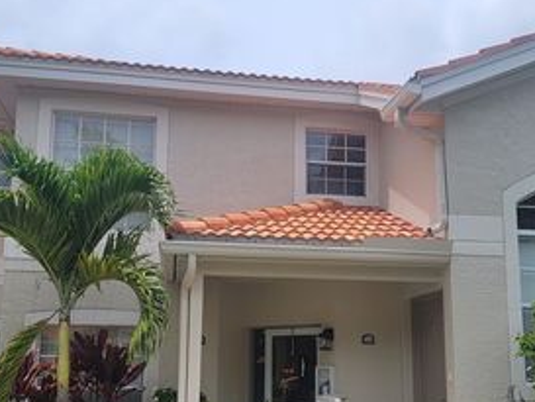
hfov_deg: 42.9
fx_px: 680
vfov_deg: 32.7
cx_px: 276
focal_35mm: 44
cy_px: 260
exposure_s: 1/1096
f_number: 1.8
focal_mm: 6.7
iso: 16
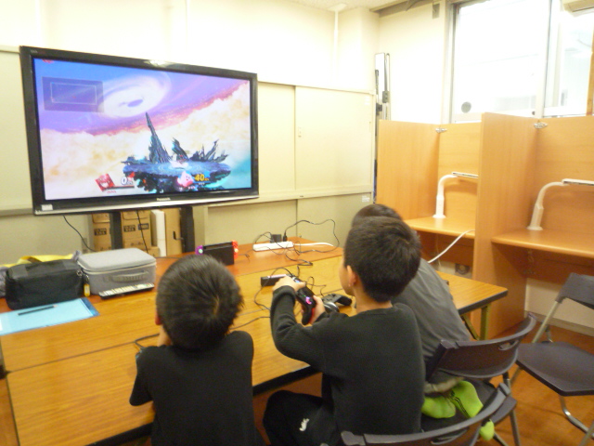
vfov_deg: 54.9
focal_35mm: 25
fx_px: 429
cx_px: 297
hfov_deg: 69.4
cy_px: 223
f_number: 2.8
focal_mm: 4.4
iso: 400
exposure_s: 1/20
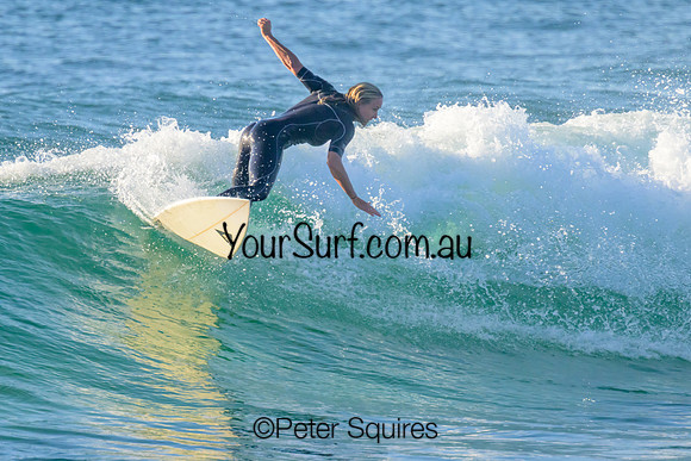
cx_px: 305
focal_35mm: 1033
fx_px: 19823
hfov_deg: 2.0
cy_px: 192
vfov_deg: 1.3
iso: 1600
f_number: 11
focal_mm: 800
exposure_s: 1/2000
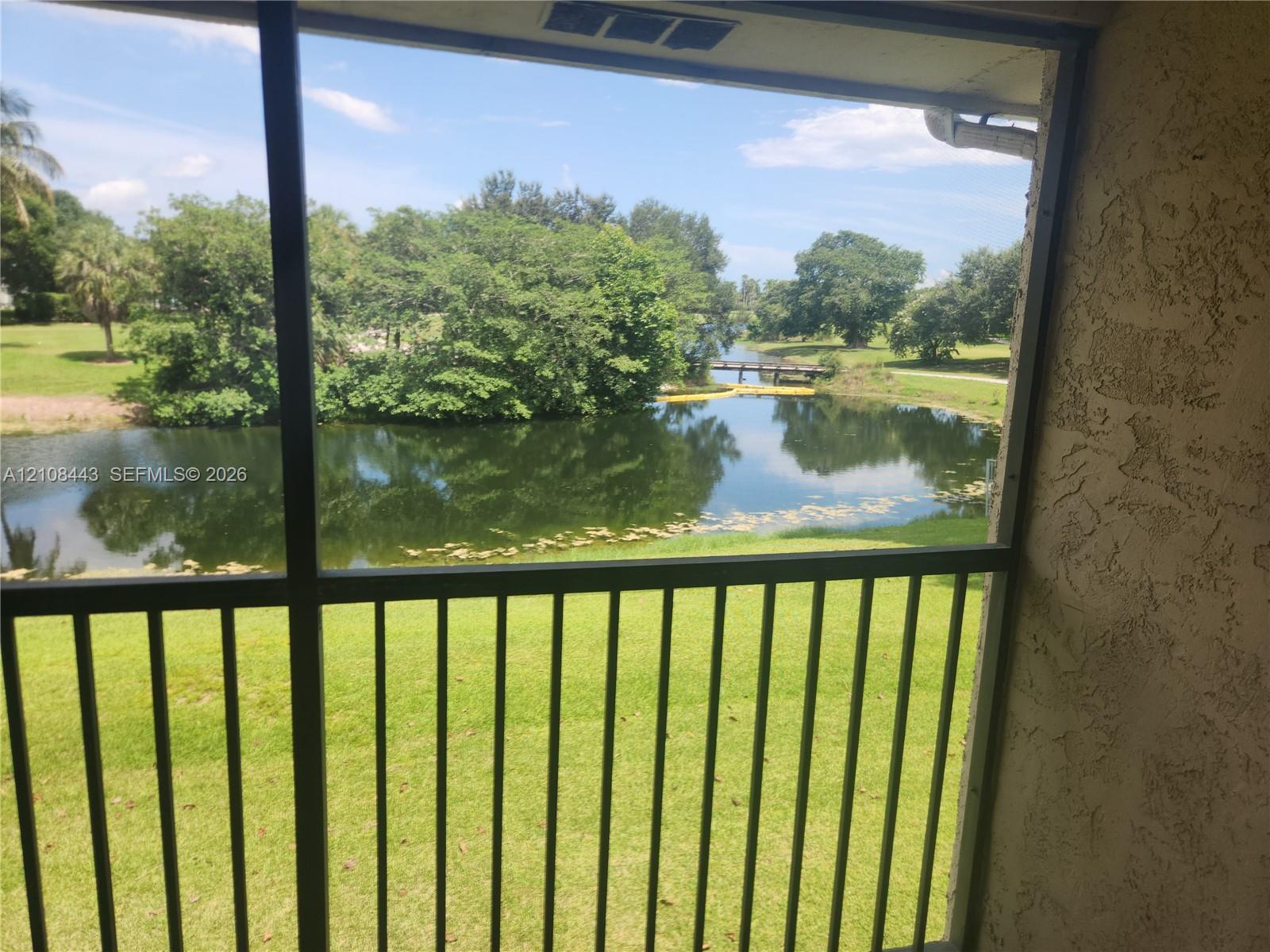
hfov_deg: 73.9
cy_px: 476
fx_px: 844
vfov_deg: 58.9
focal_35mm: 23
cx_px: 635
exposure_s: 1/661
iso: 20
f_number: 1.8
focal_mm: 5.4
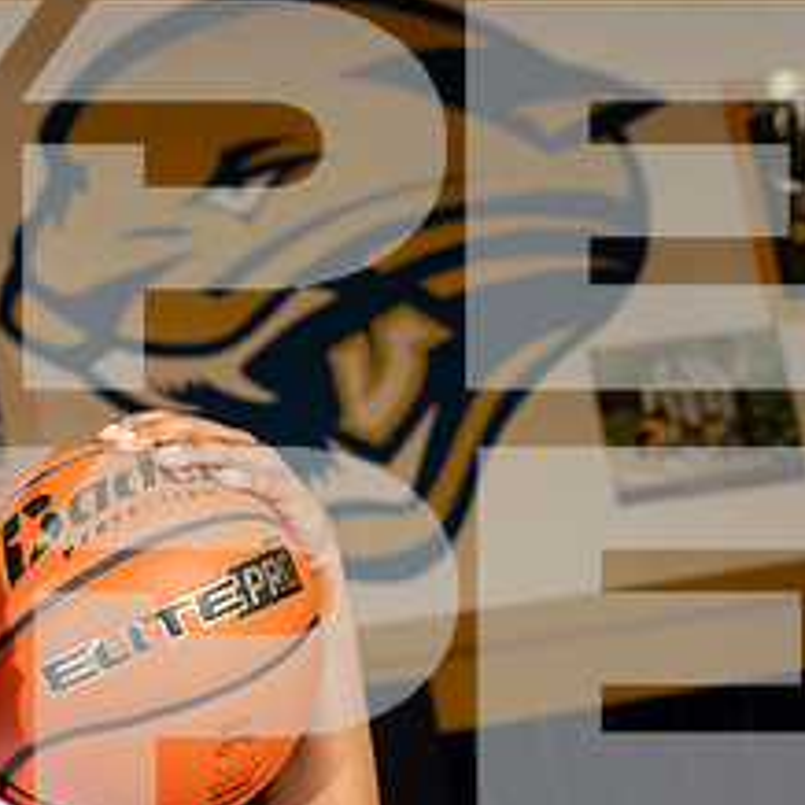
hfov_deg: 21.5
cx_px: -37
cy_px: 644
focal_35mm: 77
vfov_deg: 22.2
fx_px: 2026
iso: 800
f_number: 5.6
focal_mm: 34
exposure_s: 1/250
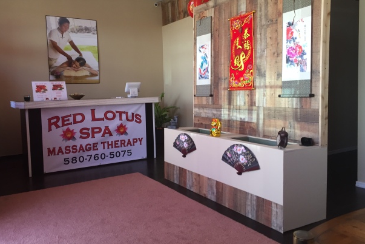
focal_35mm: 31
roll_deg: +1.1
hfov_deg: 60.3
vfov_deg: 42.3
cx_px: 185
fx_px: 314
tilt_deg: -4.6
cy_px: 111
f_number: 2.2
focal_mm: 4.15
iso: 80
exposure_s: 1/30
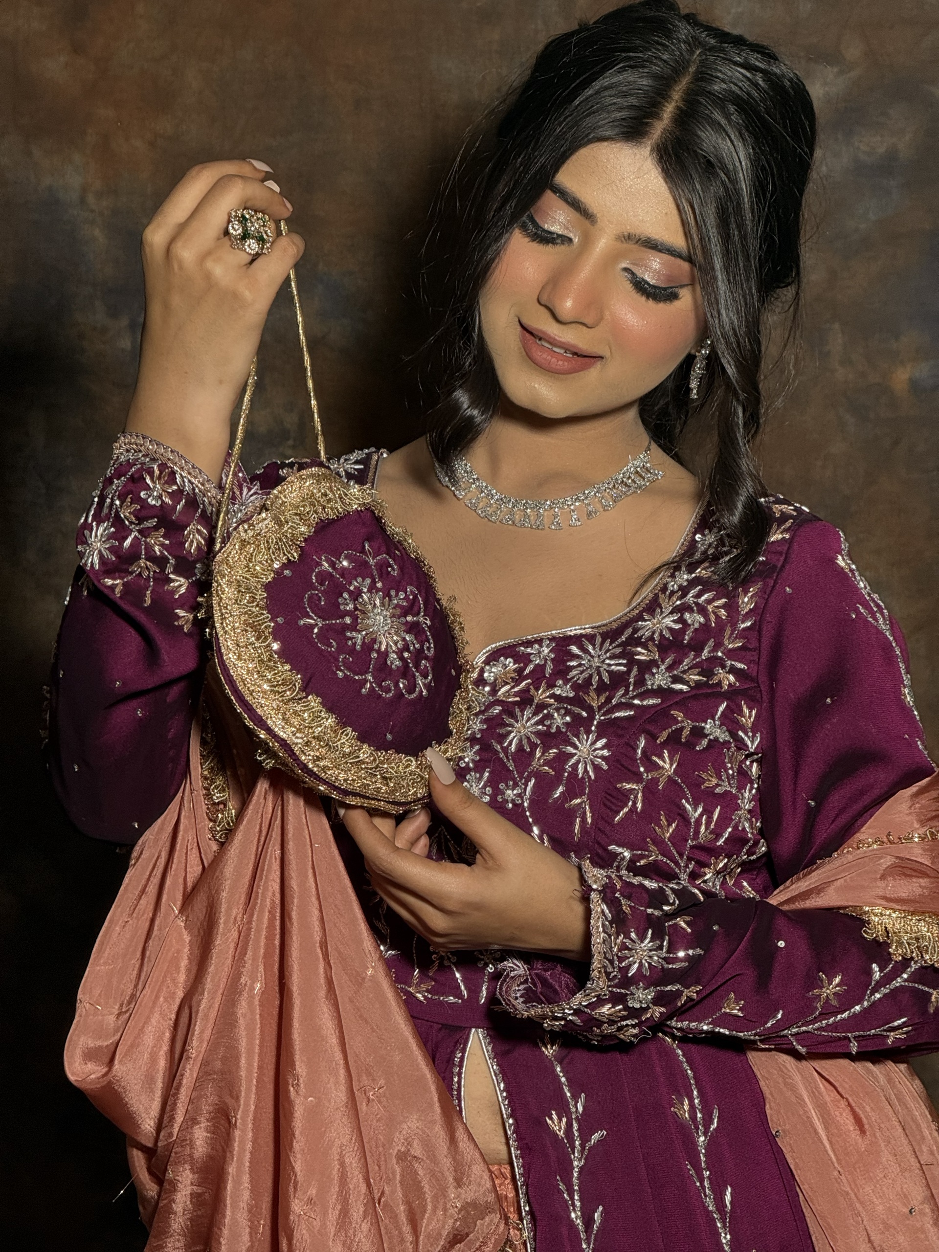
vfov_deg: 16.4
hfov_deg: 12.3
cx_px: 470
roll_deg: +0.8
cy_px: 626
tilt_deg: -3.8
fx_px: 4340
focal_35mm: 120
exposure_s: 1/50
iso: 160
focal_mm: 15.66
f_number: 2.8
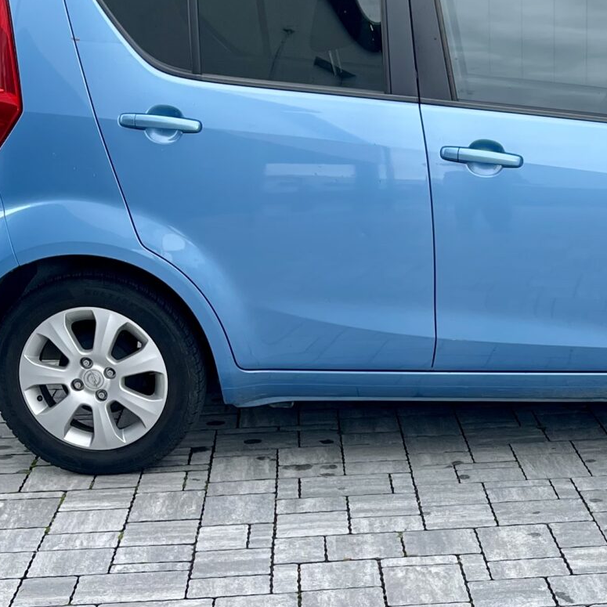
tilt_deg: -18.0
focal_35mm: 73
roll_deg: +0.1
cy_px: 497
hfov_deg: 23.2
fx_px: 1448
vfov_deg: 23.3
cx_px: 518
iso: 32
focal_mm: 5.1
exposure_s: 1/696
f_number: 1.6
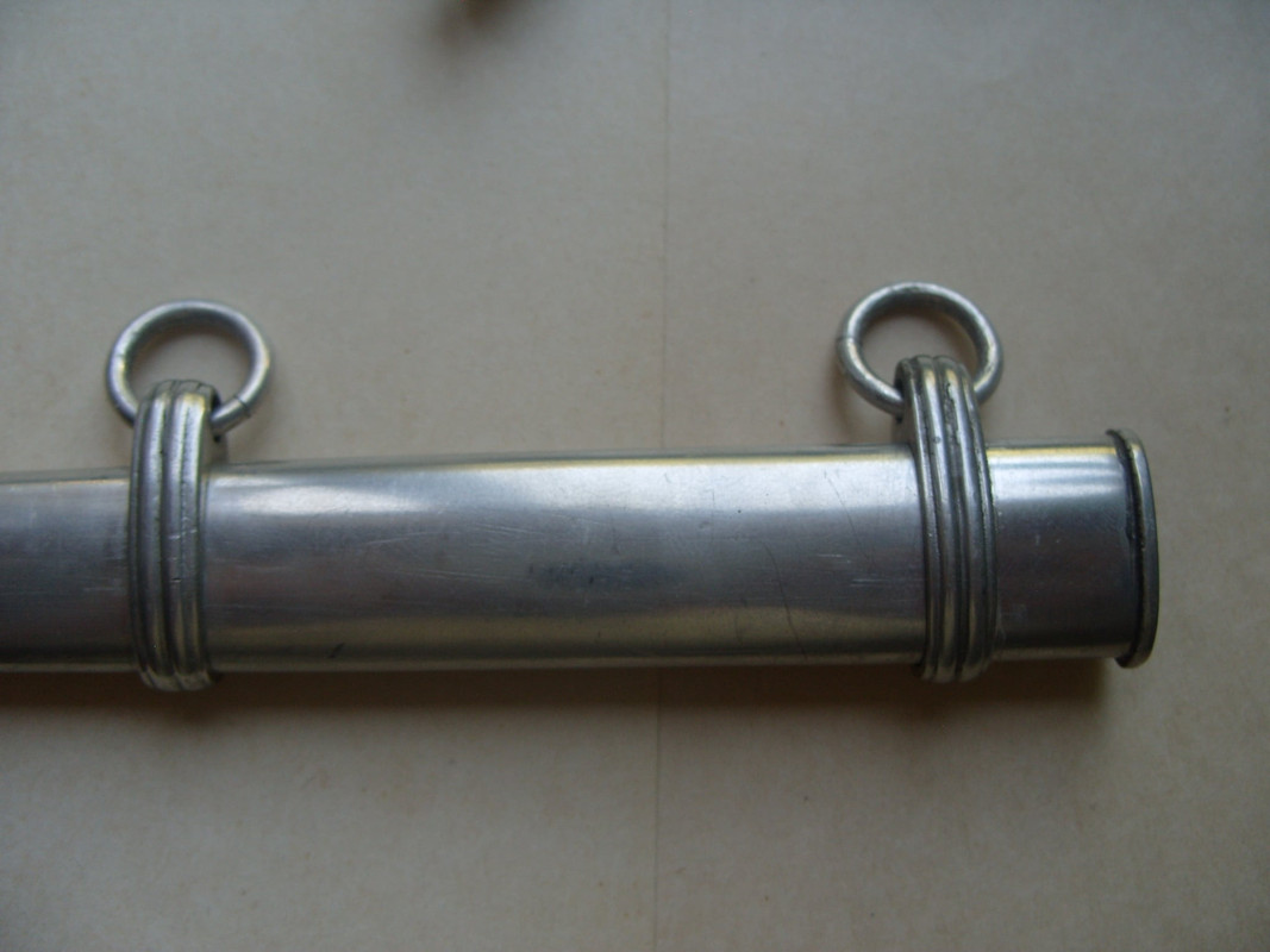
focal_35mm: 35
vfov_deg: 40.7
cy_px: 476
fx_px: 1284
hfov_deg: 52.6
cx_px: 635
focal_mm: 7.8
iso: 80
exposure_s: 1/90
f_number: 3.1
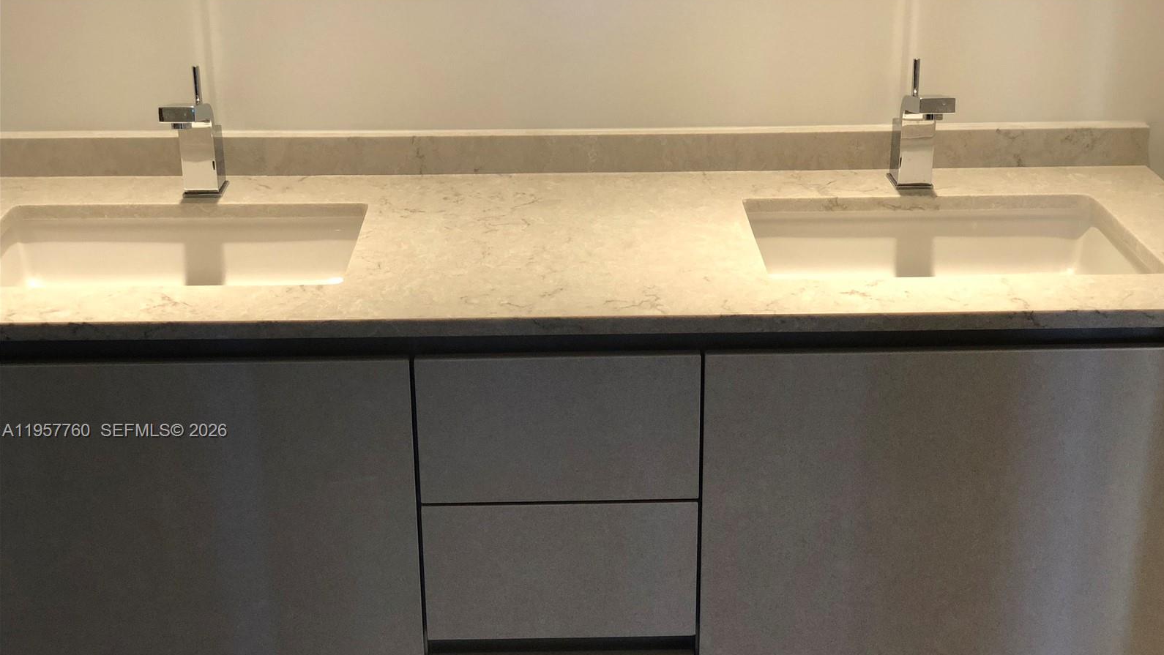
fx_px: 1760
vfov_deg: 21.0
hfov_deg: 36.6
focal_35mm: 57
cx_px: 585
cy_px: 432
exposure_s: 1/60
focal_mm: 6
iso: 125
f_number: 2.4
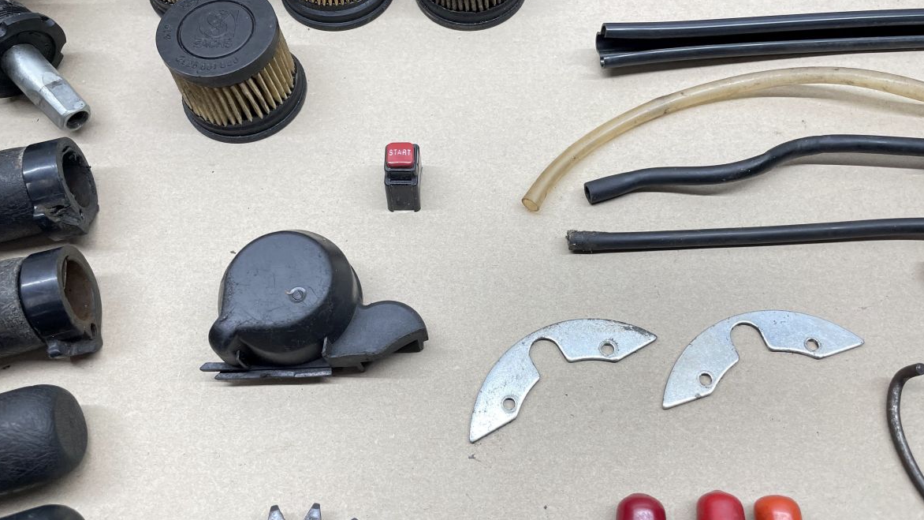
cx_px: 468
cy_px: 233
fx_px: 710
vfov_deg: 40.1
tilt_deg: -63.2
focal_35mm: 29
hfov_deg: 66.1
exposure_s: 1/100
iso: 80
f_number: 1.6
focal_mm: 4.2
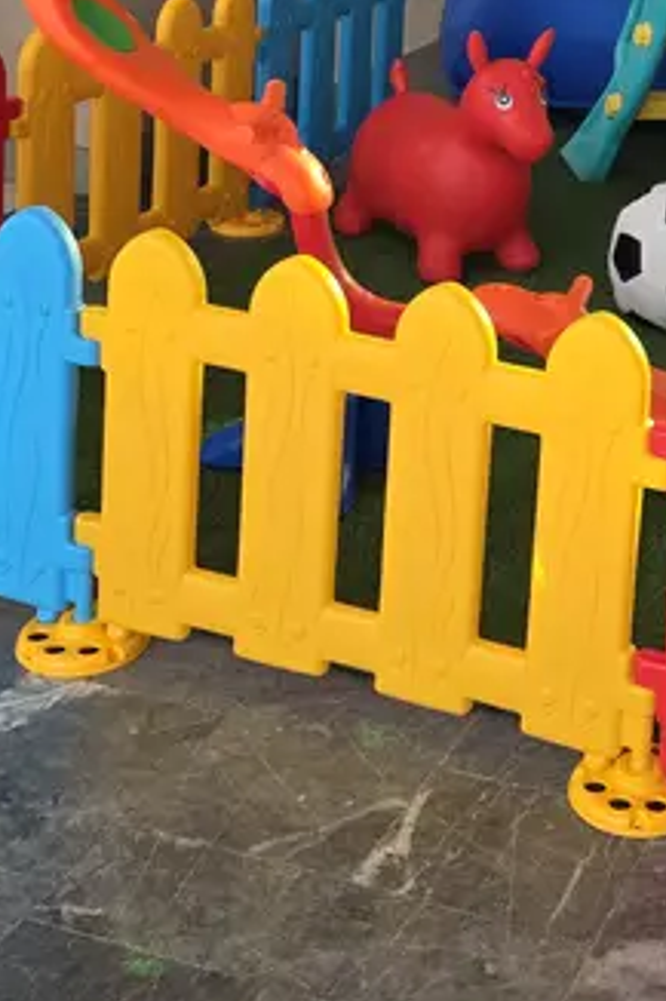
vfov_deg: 28.6
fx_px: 1833
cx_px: 732
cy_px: 3
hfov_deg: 19.7
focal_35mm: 66
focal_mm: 6.25
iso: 50
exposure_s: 1/100
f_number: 1.7
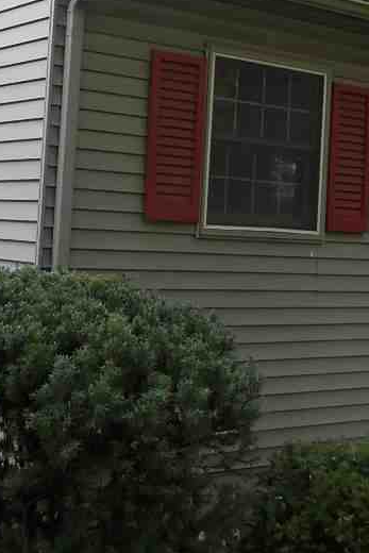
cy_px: 180
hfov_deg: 21.2
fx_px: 983
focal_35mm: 64
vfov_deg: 31.1
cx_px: 156
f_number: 3.1
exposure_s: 1/50
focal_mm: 4.5
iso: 80
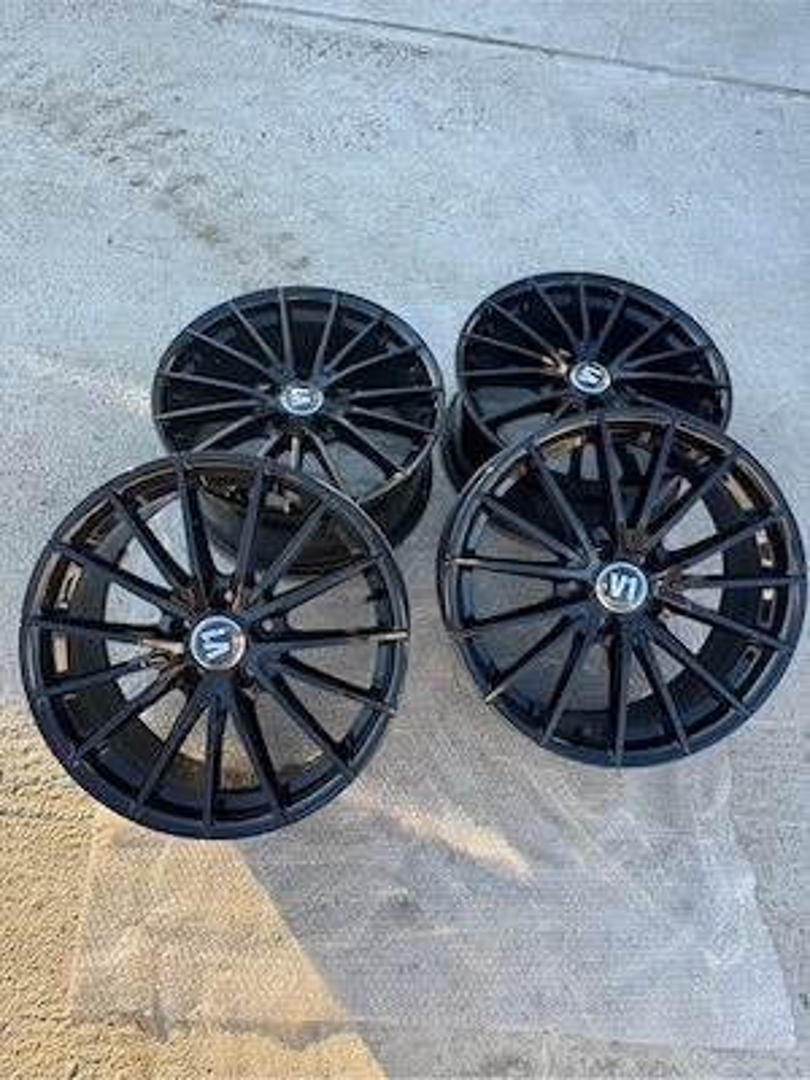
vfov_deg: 71.6
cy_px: 540
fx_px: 749
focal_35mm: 24
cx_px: 405
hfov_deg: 56.8
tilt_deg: -57.5
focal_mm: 6.76
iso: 80
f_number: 1.78
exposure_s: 1/457
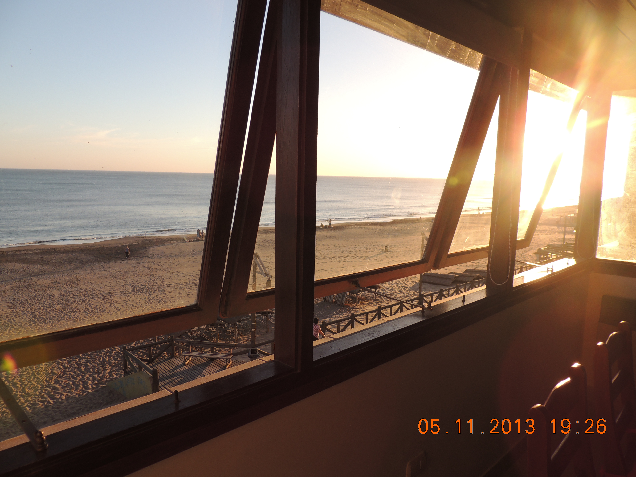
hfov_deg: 71.6
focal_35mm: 24
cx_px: 318
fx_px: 441
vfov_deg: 56.8
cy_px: 238
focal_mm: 4.3
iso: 100
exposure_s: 1/400
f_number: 3
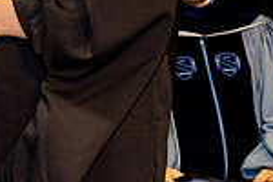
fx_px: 1797
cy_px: -116
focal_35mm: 237
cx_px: -106
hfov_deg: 8.5
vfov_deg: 5.7
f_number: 4.5
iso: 800
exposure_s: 1/80
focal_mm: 29.2
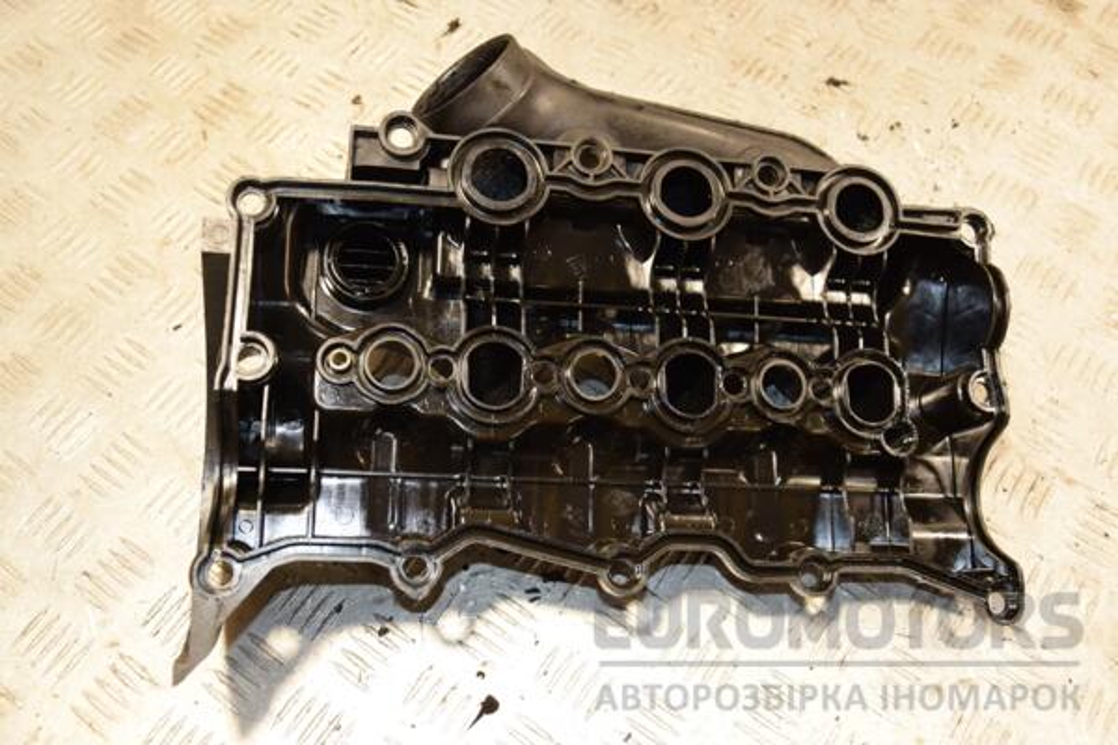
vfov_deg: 36.9
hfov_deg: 53.1
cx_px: 559
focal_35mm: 36
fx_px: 1118
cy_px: 372
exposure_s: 1/125
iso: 800
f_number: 5
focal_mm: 24
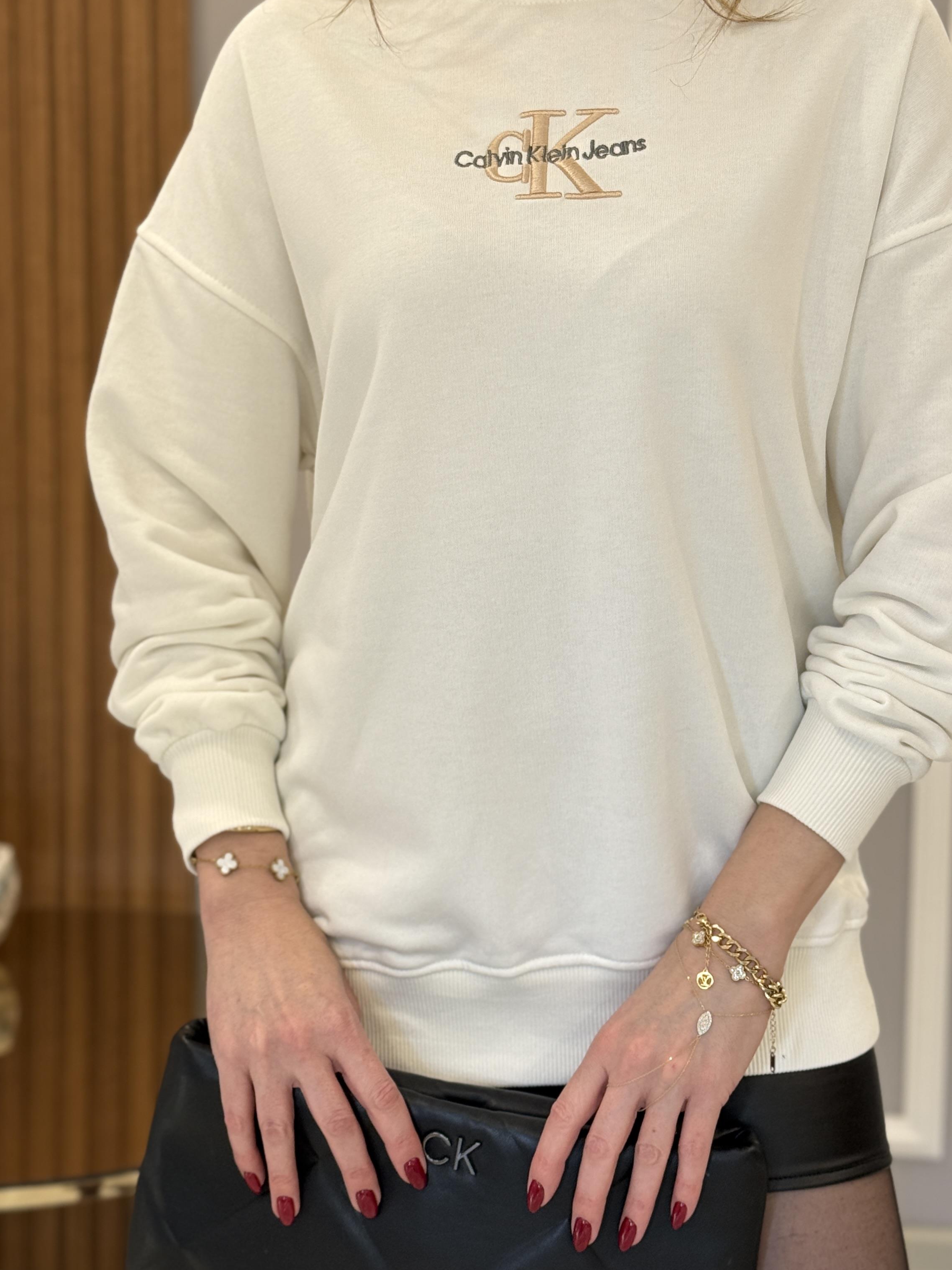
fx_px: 2347
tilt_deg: -7.0
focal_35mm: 64
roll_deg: -1.6
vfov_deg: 30.2
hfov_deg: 22.9
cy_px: 554
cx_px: 526
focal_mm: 6.76
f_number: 1.78
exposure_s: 1/122
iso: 80
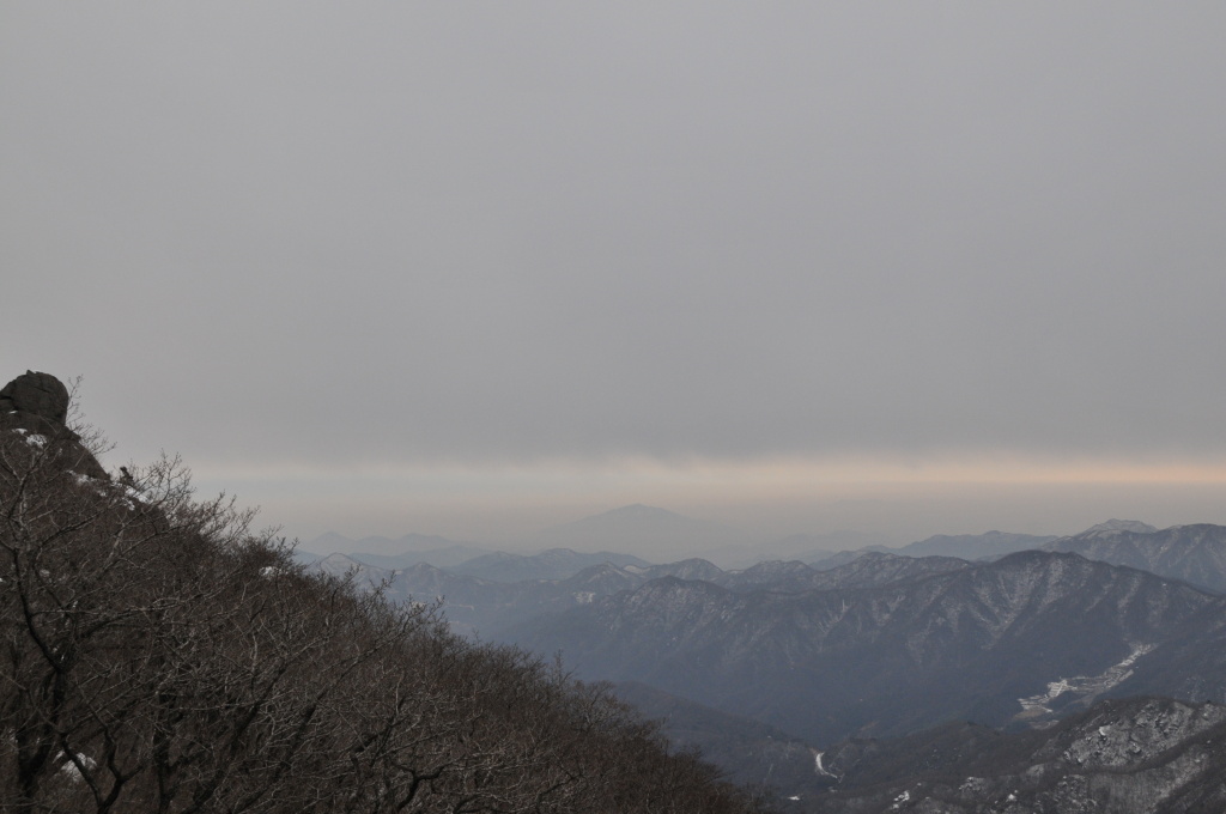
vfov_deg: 26.4
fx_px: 1735
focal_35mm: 51
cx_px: 613
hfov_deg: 38.9
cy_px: 407
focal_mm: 34
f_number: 9
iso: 640
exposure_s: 1/320
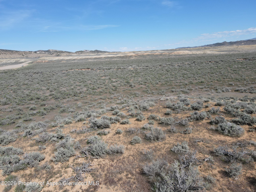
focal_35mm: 24
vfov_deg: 56.8
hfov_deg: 71.6
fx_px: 177
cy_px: 96
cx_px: 128
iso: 100
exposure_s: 1/725
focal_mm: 4.5
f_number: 2.8
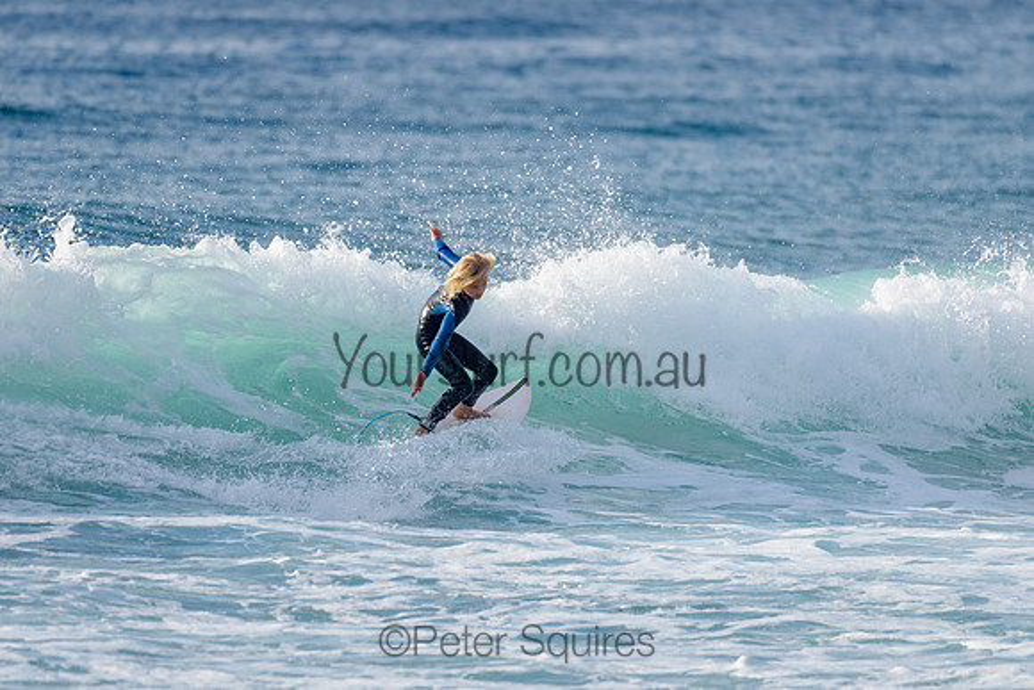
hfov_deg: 3.4
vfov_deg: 2.2
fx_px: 17616
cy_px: 306
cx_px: 506
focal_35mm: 613
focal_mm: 500
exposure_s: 1/2000
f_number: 5.6
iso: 220
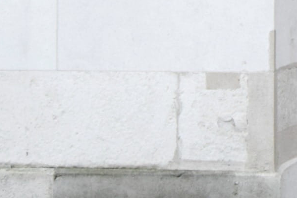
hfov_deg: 12.4
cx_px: 498
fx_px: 1276
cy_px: -243
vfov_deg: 8.3
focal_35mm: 155
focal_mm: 19
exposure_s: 1/80
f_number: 4.5
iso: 400
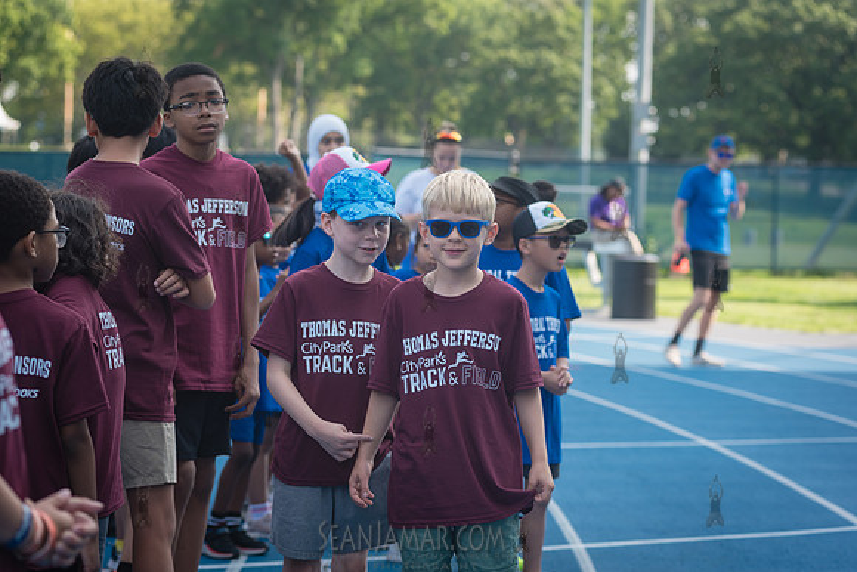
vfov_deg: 13.7
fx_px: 2381
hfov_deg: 20.4
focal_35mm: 100
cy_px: 286
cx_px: 428
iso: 160
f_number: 4.5
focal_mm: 100
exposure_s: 1/400
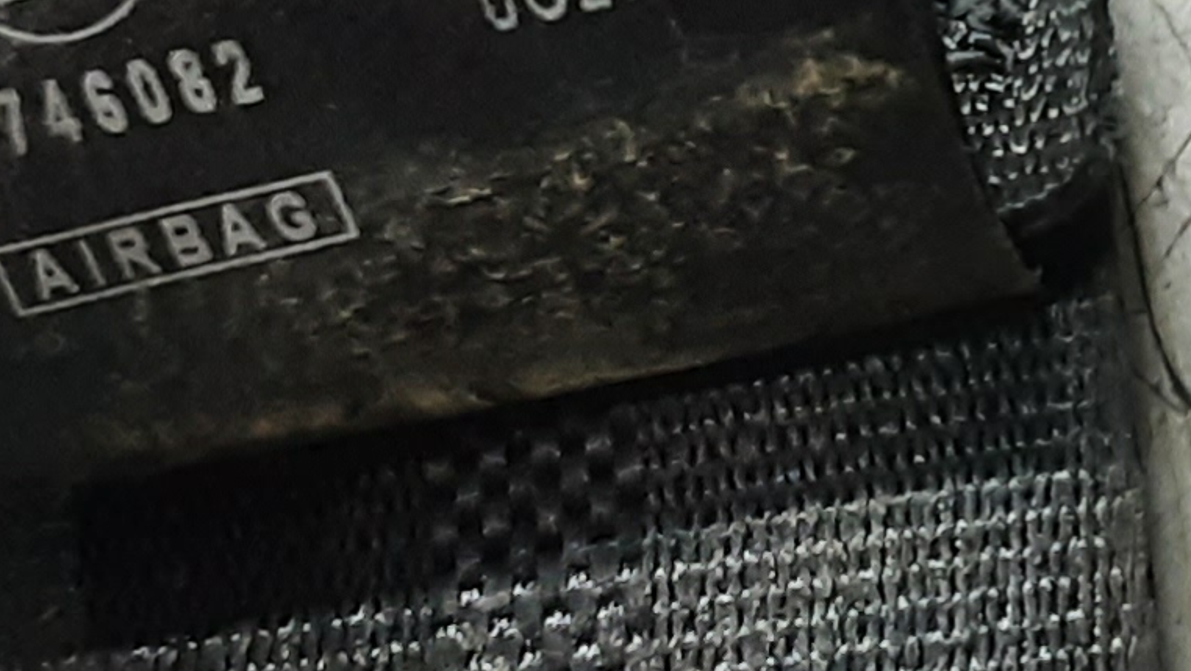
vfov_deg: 9.4
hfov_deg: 16.7
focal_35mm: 126
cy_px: -275
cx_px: 1160
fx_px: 3980
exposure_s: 1/33
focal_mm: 2.91
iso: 160
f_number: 1.9
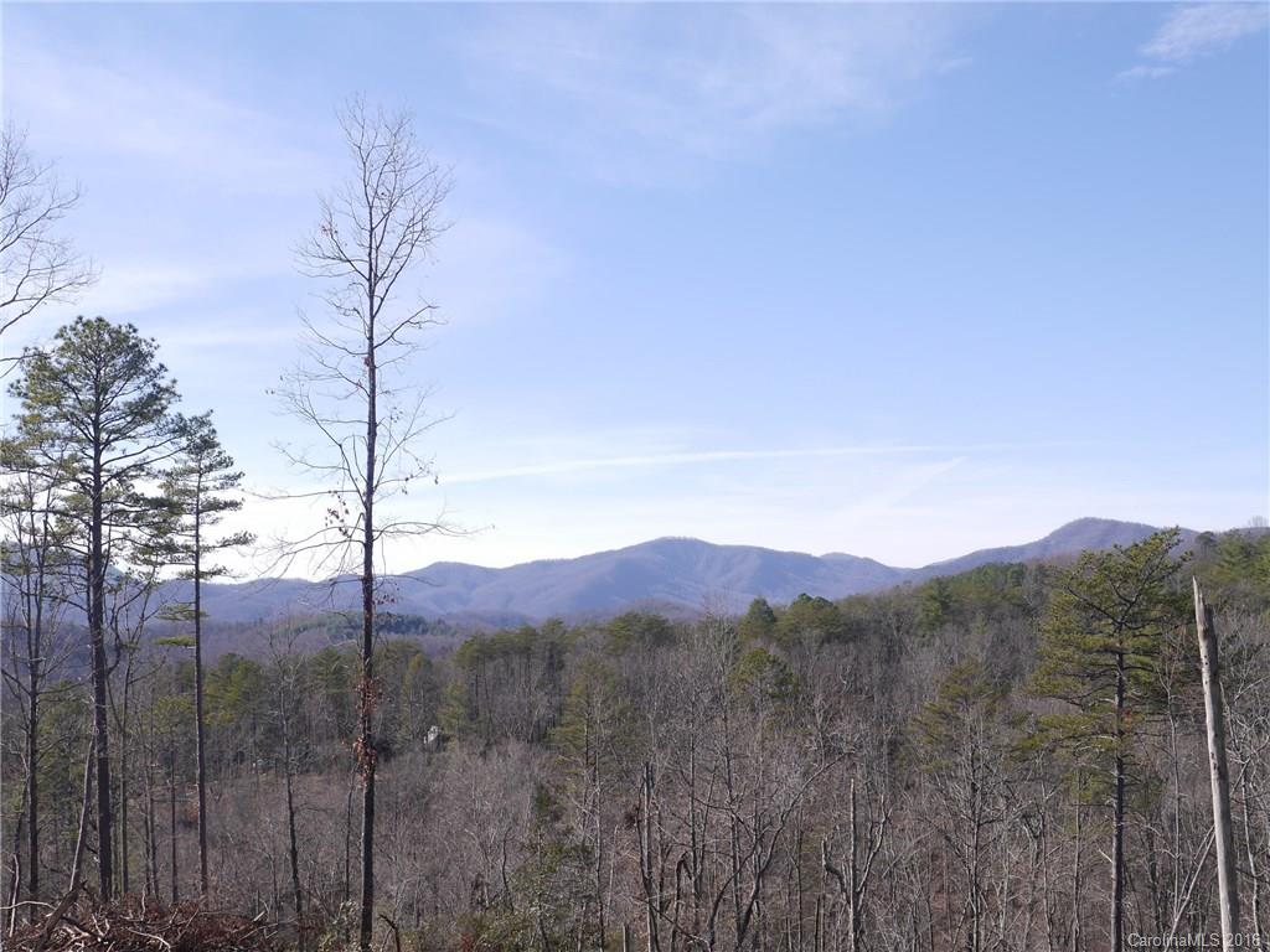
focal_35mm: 46
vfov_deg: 31.5
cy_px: 476
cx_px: 635
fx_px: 1688
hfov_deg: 41.2
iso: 160
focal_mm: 23
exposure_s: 1/250
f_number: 8
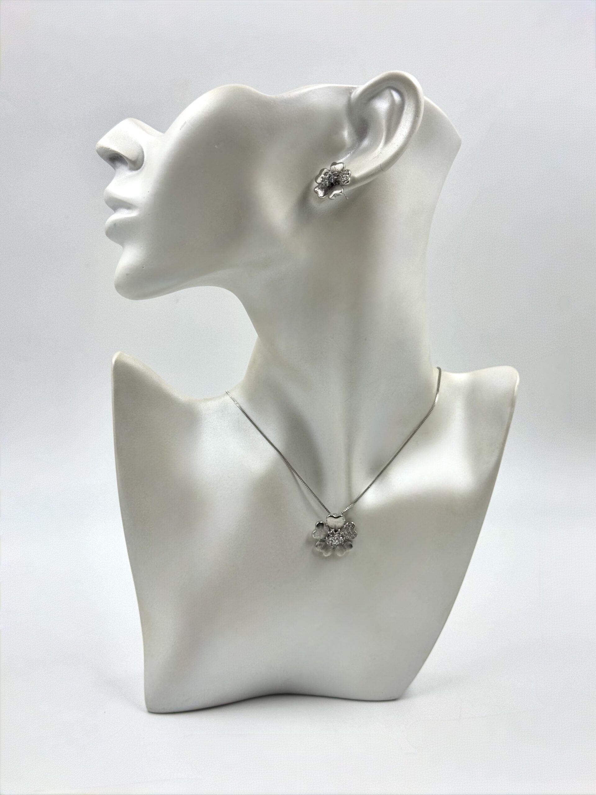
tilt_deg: -15.2
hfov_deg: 30.3
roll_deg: +0.2
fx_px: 1102
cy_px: 398
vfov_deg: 39.7
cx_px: 298
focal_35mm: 48
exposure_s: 1/913
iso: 64
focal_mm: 6.76
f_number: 1.78
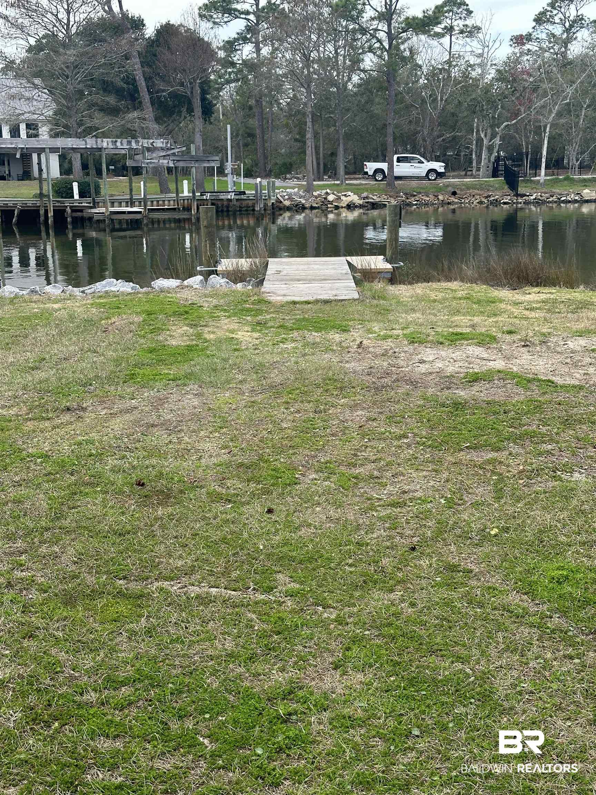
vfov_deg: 39.7
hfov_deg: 30.3
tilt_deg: -11.3
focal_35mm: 48
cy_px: 398
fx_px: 1102
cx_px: 298
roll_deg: +0.1
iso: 64
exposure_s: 1/1212
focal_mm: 6.86
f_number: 1.78
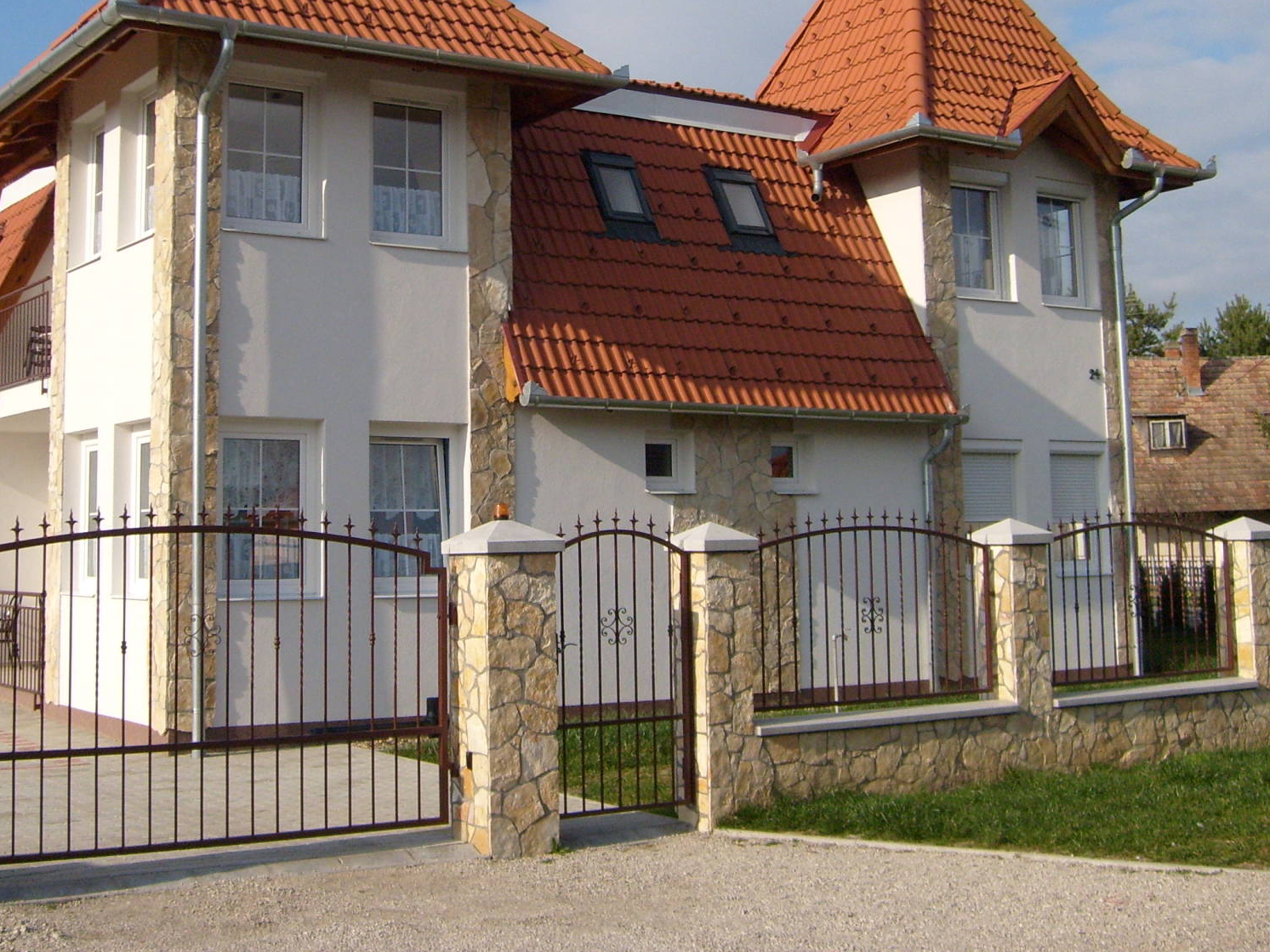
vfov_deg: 30.0
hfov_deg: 39.5
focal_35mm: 48
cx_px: 529
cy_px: 308
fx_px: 1761
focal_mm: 5.8
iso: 80
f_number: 7.1
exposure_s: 1/350
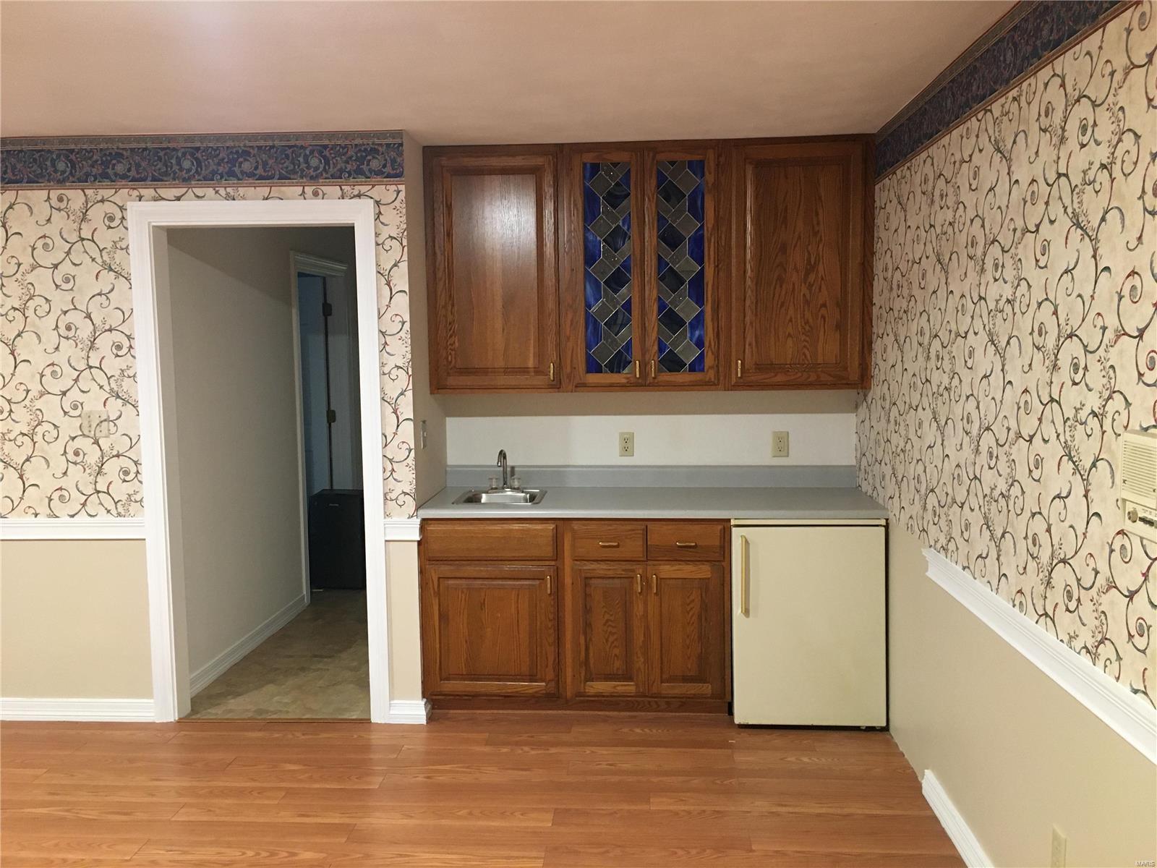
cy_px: 434
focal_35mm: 29
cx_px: 578
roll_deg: +0.9
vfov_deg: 48.2
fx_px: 969
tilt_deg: -4.7
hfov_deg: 61.7
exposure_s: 1/24
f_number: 2.2
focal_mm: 4.15
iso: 200
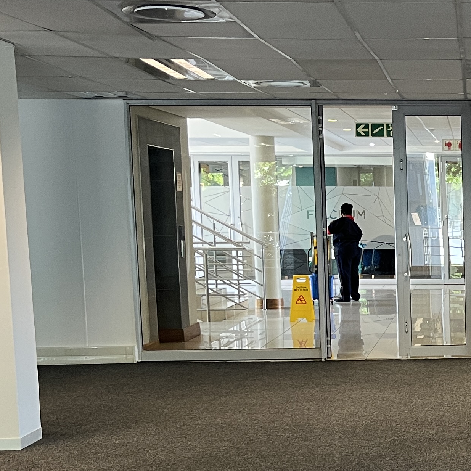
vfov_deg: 22.8
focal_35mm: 75
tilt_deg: -7.5
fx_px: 1155
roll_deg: +0.9
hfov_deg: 21.6
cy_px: 361
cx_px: 542
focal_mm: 5.1
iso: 125
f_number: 1.6
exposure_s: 1/50
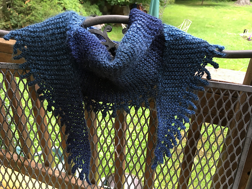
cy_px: 94
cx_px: 126
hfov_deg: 61.7
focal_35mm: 29
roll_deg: -2.0
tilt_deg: -29.3
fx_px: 211
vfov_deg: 48.2
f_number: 2.2
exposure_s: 1/30
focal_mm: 4.15
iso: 40
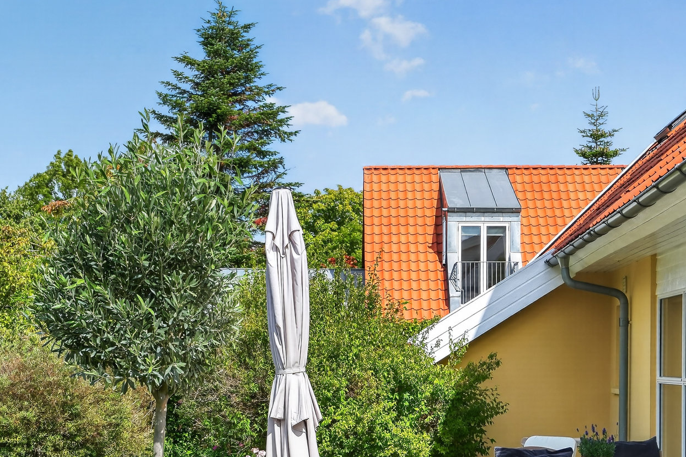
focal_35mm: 72
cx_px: 291
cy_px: 346
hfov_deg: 28.0
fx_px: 1372
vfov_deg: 18.8
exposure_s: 1/500
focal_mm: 35
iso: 400
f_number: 8
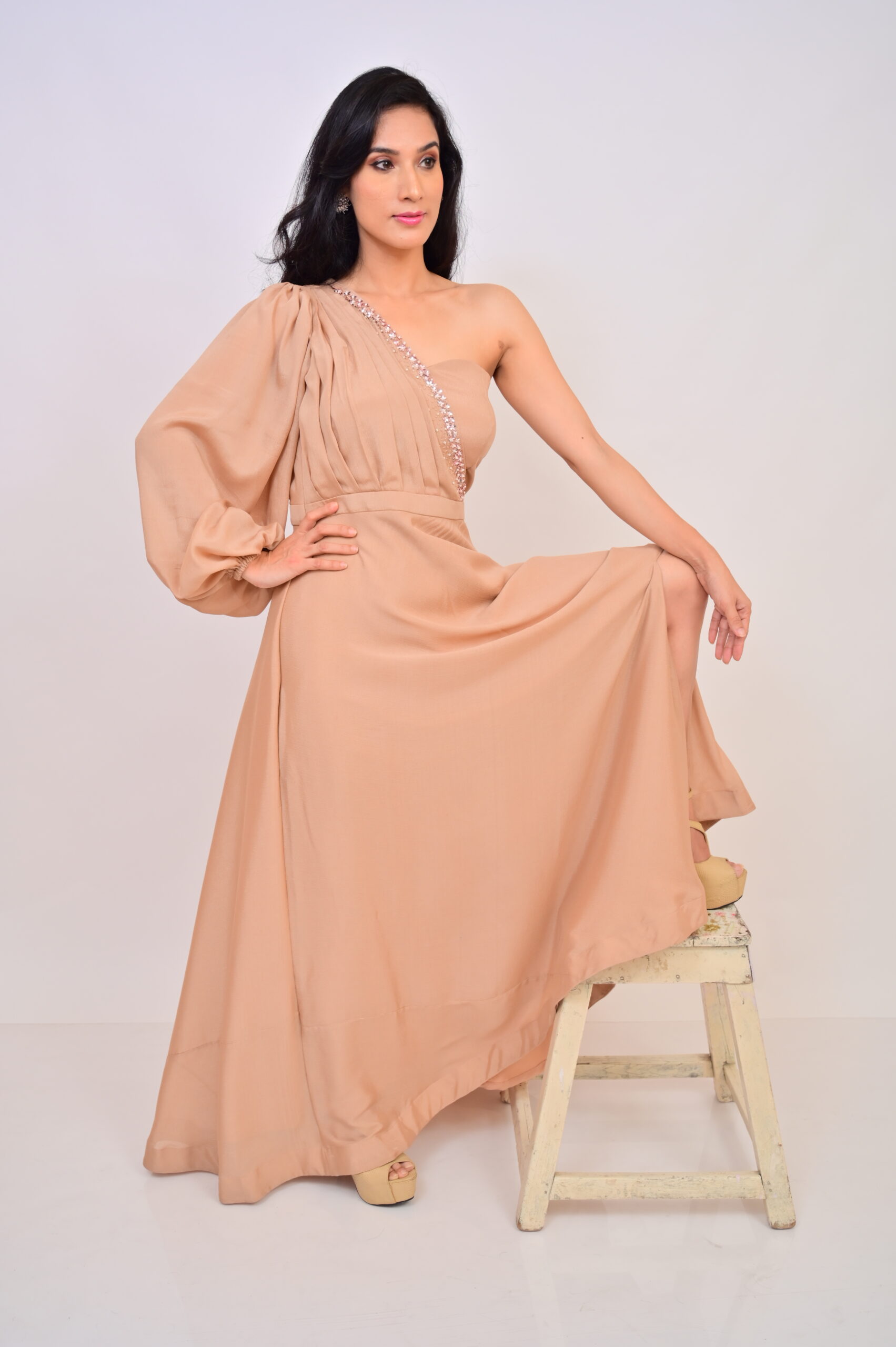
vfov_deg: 50.7
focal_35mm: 38
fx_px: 1421
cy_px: 674
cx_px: 448
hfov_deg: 35.0
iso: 160
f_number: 4
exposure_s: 1/125
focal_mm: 38
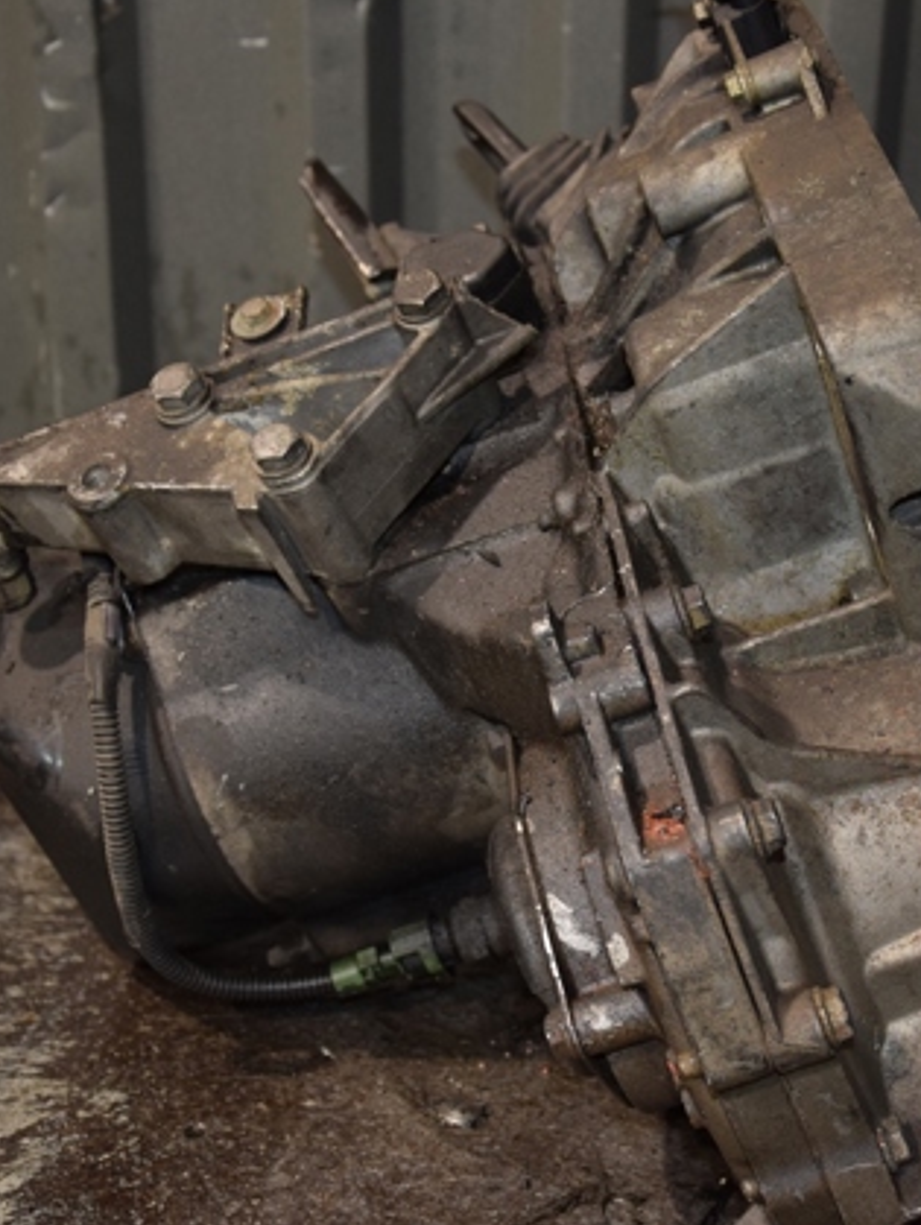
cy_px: 605
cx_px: 596
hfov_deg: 22.2
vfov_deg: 29.4
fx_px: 2338
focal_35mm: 66
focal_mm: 30
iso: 800
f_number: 4.2
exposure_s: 1/50
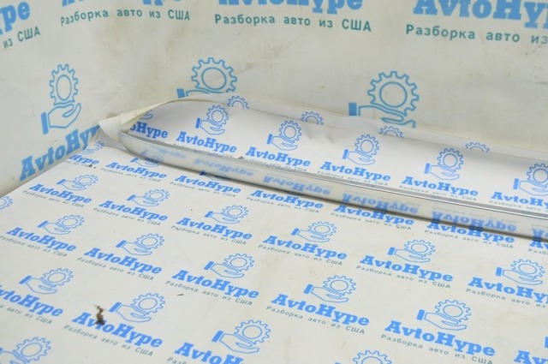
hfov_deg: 46.5
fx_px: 639
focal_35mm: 42
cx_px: 274
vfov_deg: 31.8
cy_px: 182
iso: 400
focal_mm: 28
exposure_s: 1/20
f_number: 5.6
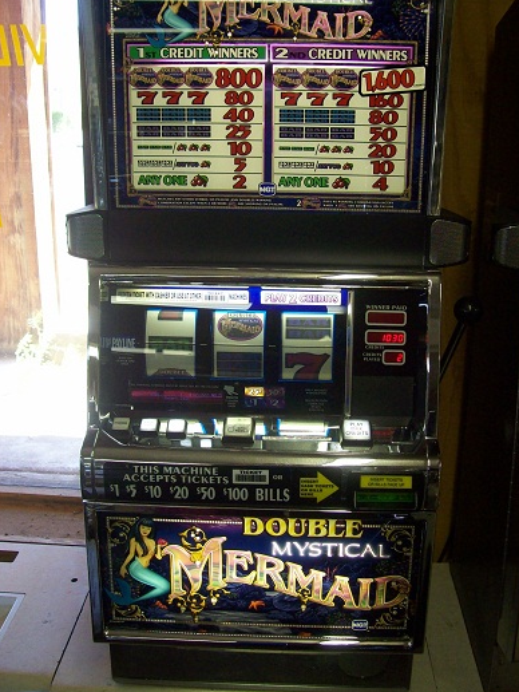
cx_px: 277
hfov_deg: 36.8
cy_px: 332
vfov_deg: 47.8
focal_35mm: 39
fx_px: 779
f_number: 2.7
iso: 160
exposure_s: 1/62.3
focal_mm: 6
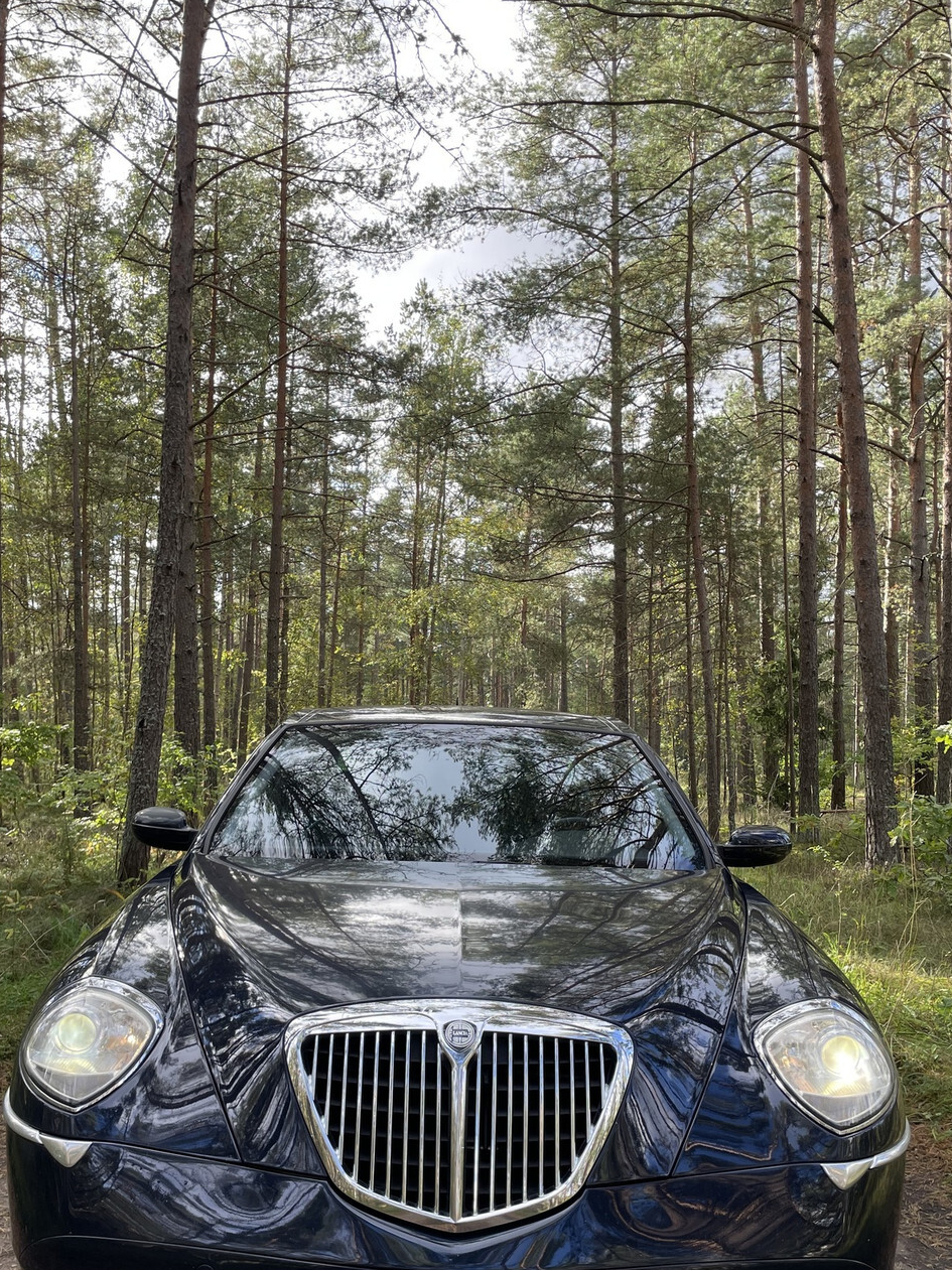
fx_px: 1211
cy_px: 752
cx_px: 441
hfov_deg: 42.9
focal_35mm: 33
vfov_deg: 55.0
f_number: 1.6
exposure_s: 1/388
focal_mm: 4.2
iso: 32
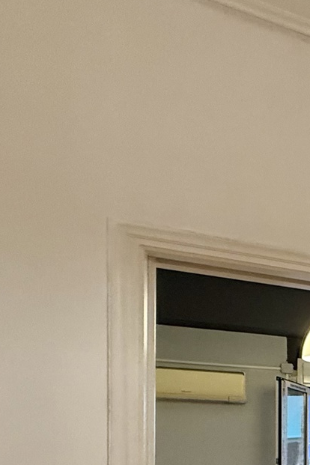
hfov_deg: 17.2
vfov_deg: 38.9
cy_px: 458
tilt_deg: +0.1
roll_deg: -0.5
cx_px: 672
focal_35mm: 45
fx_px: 581
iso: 250
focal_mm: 2.22
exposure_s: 1/50
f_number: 2.2
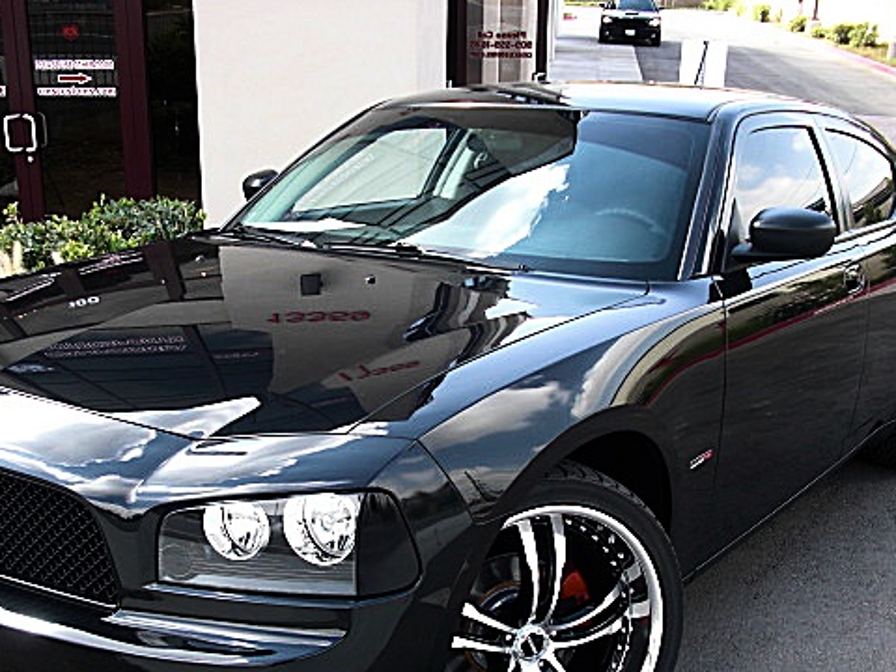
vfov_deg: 30.1
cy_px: 439
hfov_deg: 39.6
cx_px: 407
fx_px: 1242
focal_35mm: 48
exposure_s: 1/125
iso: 50
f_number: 2.8
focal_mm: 6.3
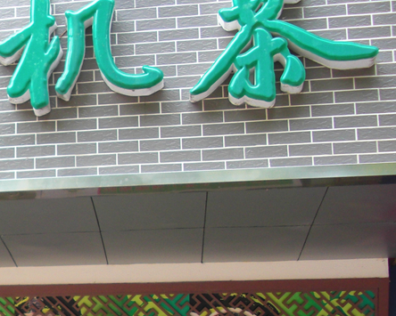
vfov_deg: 15.8
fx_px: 1113
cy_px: 343
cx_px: -132
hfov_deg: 18.6
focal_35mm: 95
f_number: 2.8
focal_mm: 6.3
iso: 50
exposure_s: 1/80
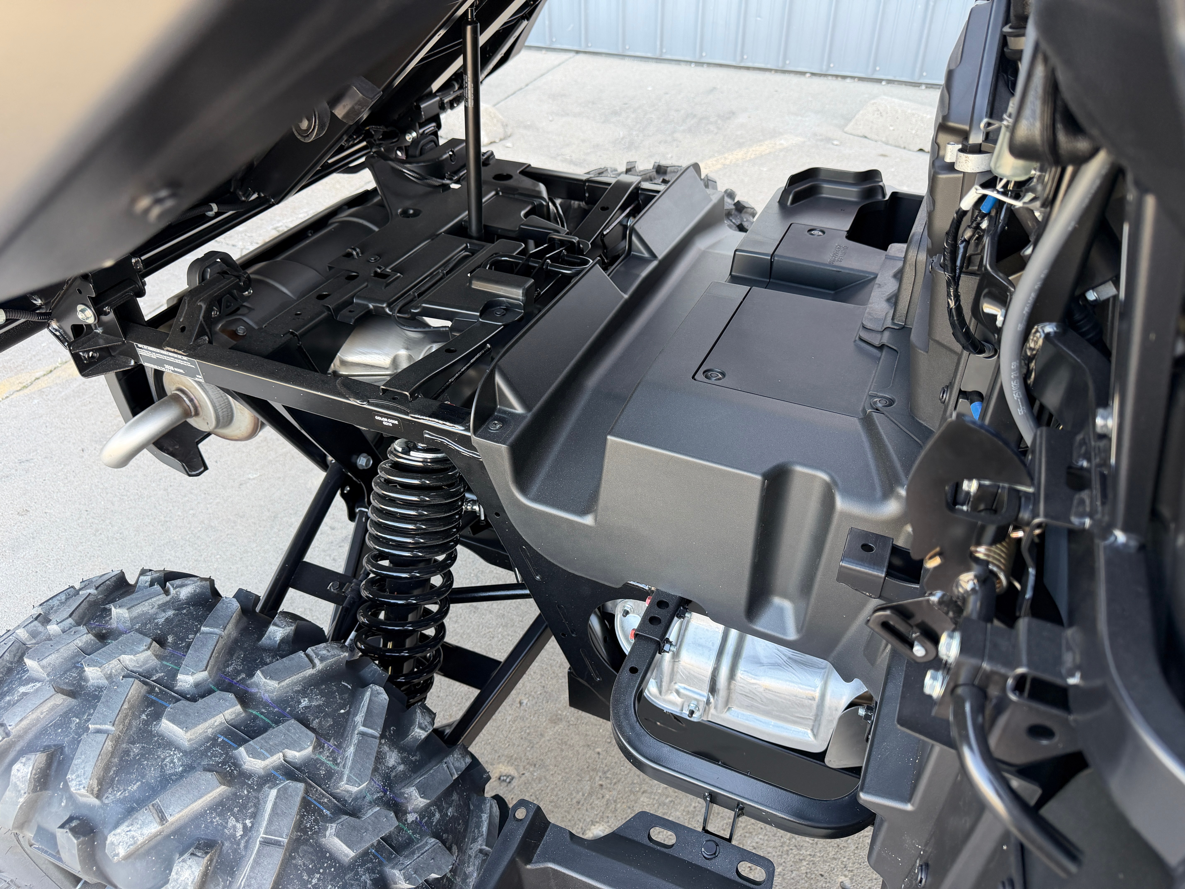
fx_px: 822
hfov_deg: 71.6
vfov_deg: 56.8
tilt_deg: -38.0
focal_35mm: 24
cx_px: 592
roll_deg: +1.1
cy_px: 444
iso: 125
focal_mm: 6.76
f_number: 1.78
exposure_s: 1/124
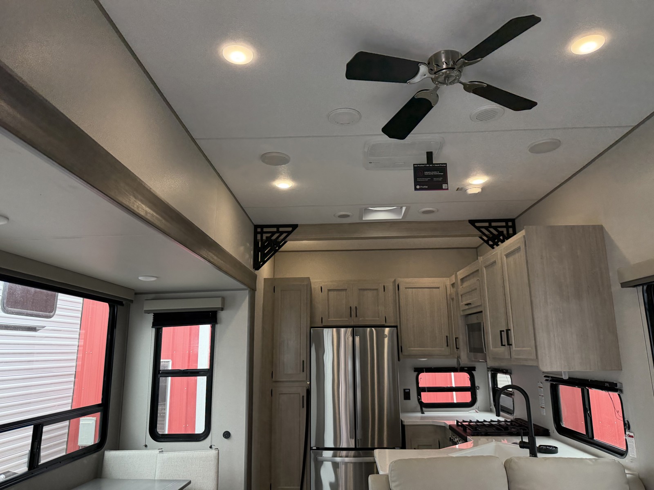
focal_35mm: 24
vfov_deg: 56.8
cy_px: 245
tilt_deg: +12.3
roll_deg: +0.0
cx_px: 327
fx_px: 453
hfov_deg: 71.6
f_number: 1.78
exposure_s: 1/154
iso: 320
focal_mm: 6.76
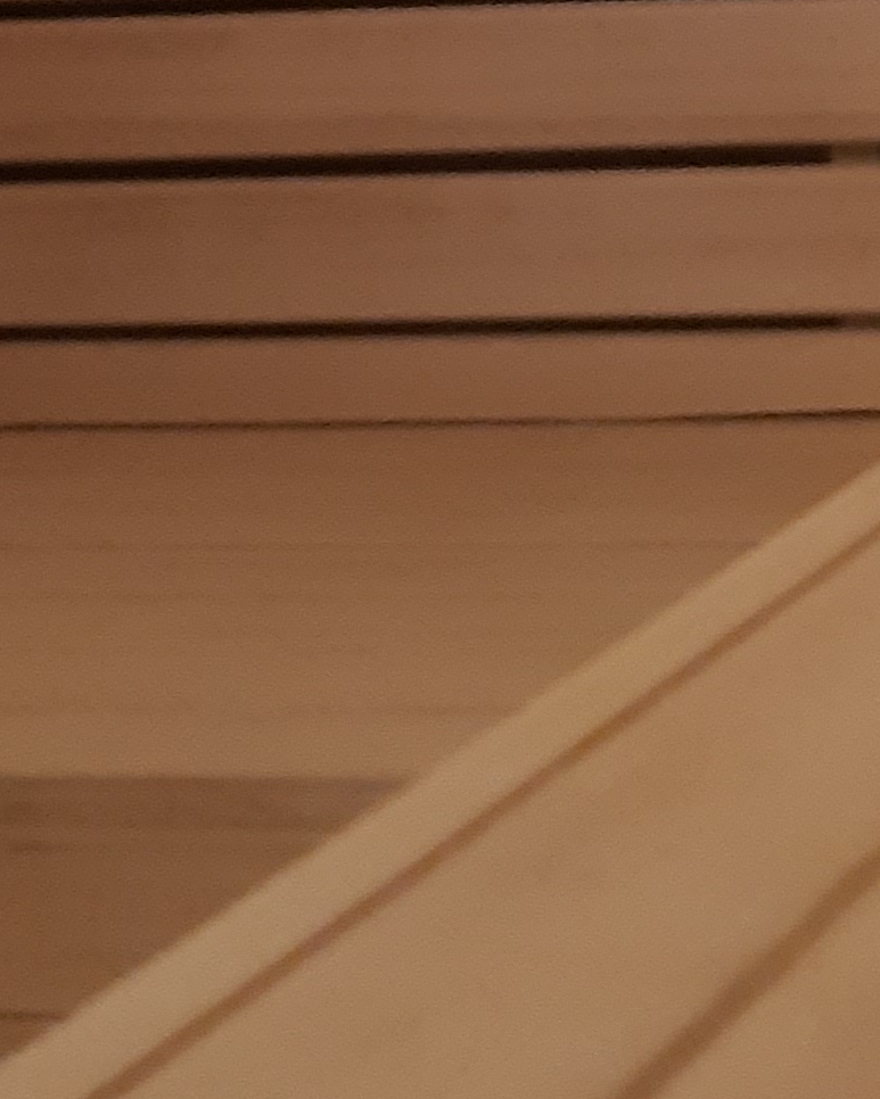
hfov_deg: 12.2
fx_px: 3939
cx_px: 1306
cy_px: -85
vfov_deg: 15.5
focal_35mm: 121
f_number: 1.7
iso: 400
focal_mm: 3.92
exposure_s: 1/25
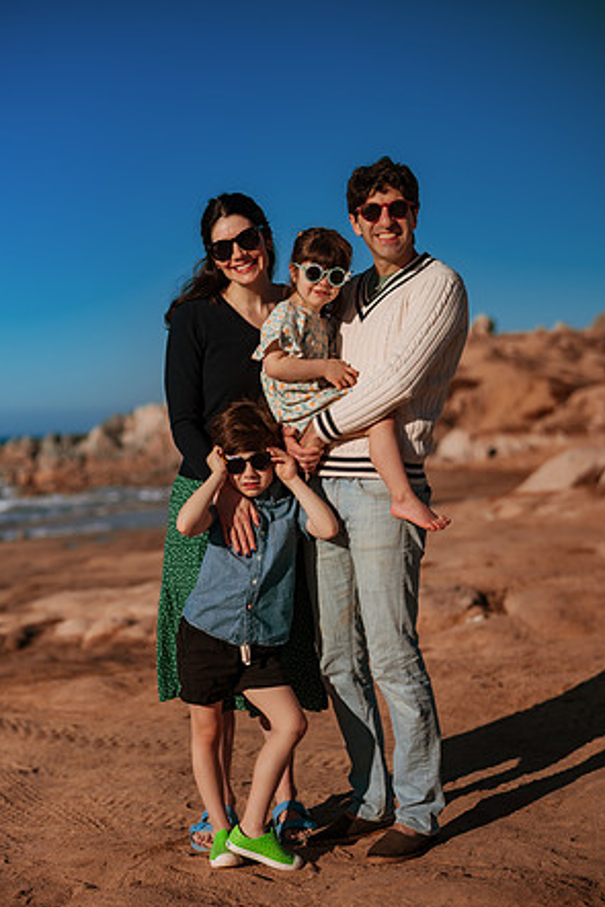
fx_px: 1486
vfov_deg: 33.9
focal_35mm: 59
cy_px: 458
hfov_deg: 23.0
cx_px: 301
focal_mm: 58
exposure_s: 1/8000
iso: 50
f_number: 2.5
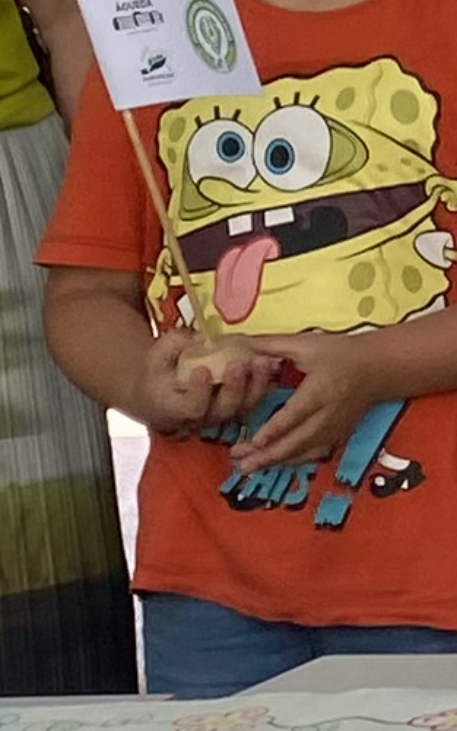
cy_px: -34
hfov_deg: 5.6
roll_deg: +3.3
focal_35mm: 222
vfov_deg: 9.4
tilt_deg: -3.5
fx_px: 4425
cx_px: 1199
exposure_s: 1/778
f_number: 1.8
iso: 32
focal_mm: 4.25
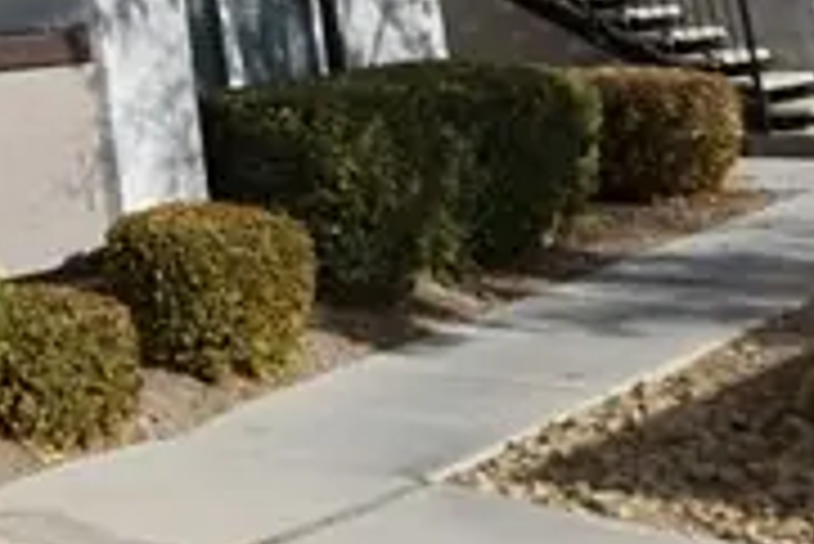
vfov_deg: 16.9
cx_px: -427
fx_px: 1629
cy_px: -301
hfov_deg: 22.6
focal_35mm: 72
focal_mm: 12
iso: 50
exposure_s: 1/250
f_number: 6.3
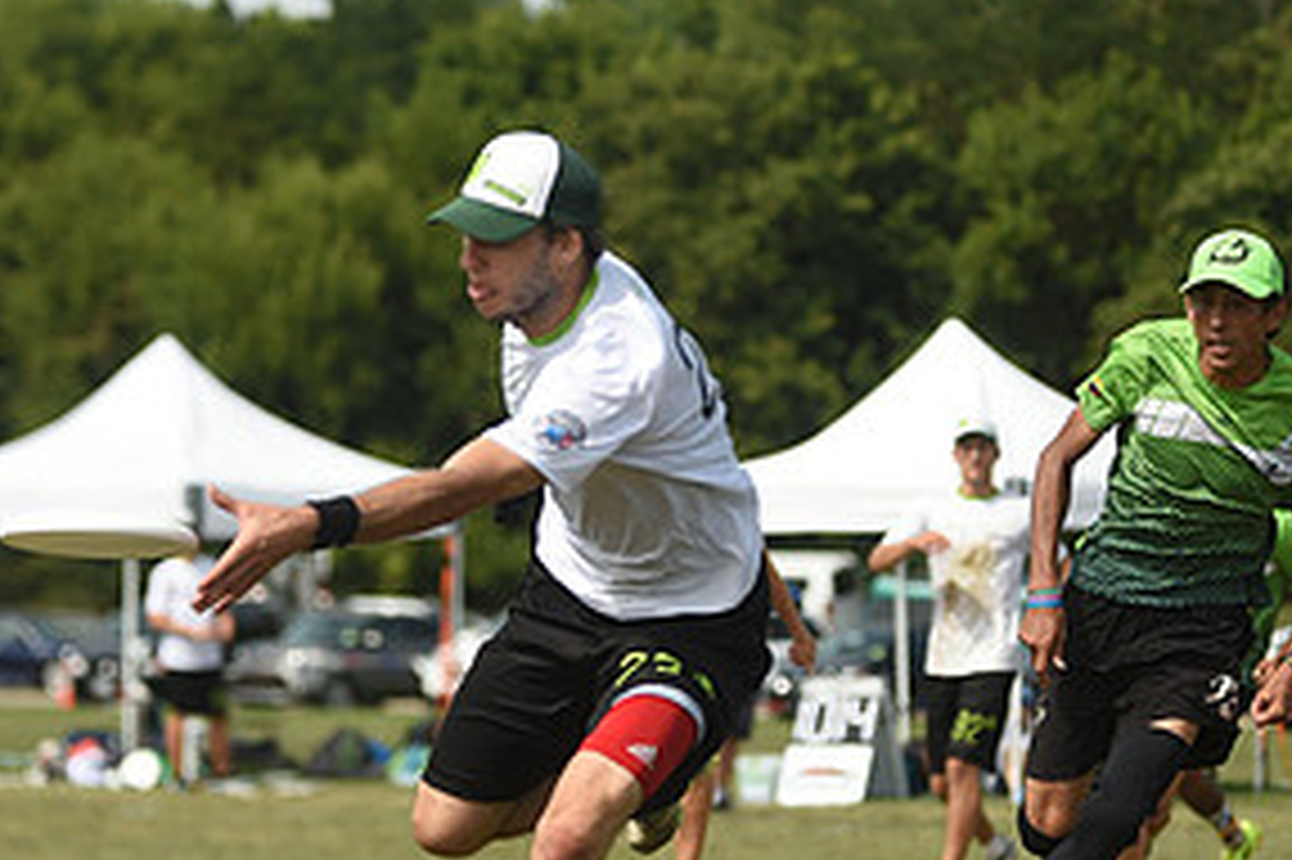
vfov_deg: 6.1
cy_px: 516
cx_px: 635
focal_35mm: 226
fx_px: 8106
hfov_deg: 9.1
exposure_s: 1/1600
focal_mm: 112
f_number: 2.8
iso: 100
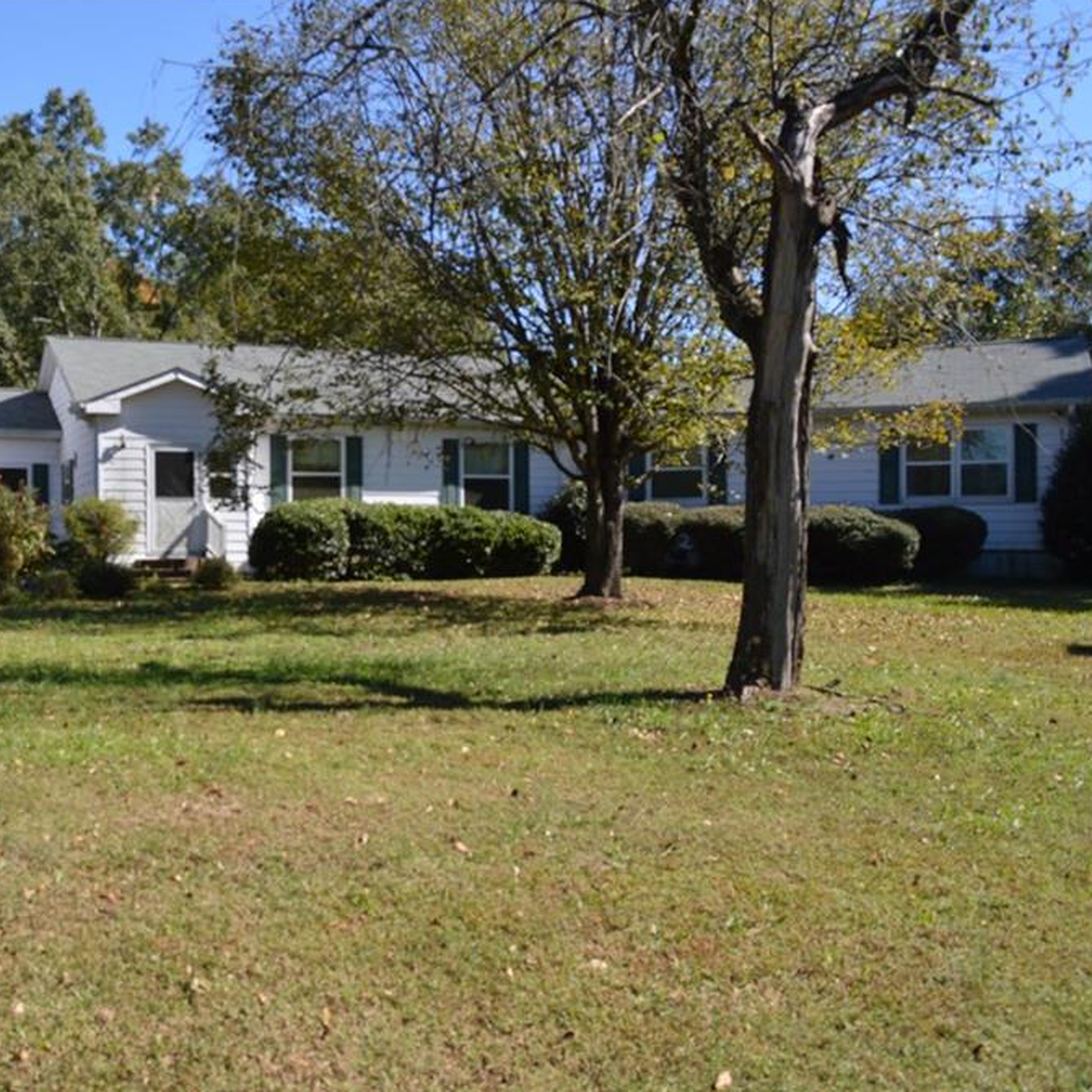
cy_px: 545
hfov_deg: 45.8
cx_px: 290
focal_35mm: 35
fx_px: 1249
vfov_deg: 47.2
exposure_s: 1/160
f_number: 6.3
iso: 100
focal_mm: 18
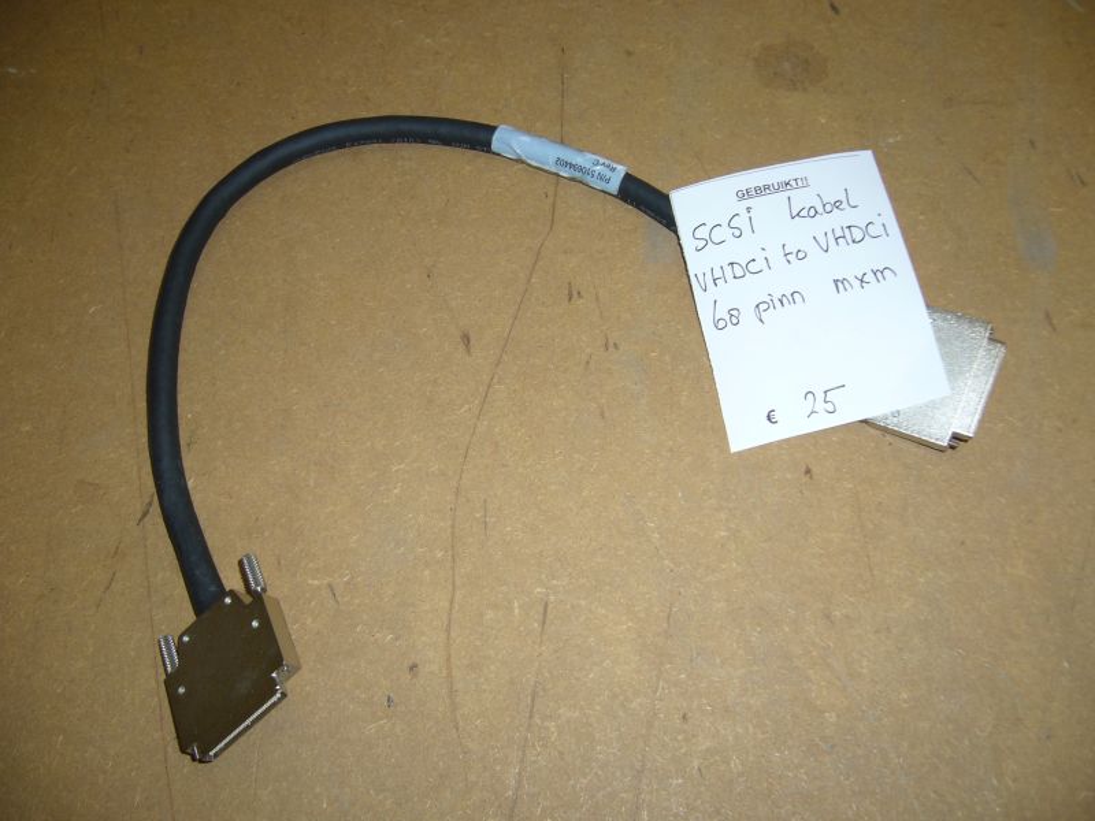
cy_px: 410
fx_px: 1107
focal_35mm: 35
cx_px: 548
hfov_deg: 52.6
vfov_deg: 40.7
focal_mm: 5.8
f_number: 2.8
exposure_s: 1/30
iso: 80
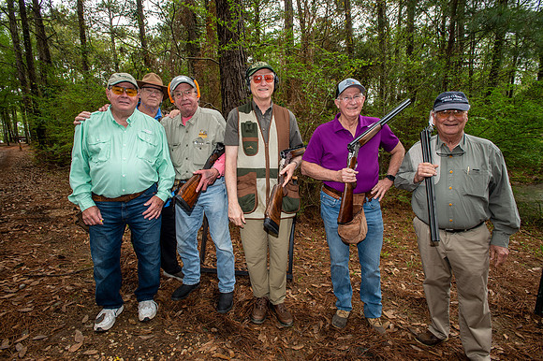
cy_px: 180
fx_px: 256
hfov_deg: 93.3
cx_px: 272
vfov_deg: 70.4
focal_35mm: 17
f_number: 6.3
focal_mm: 17
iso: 400
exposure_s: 1/160
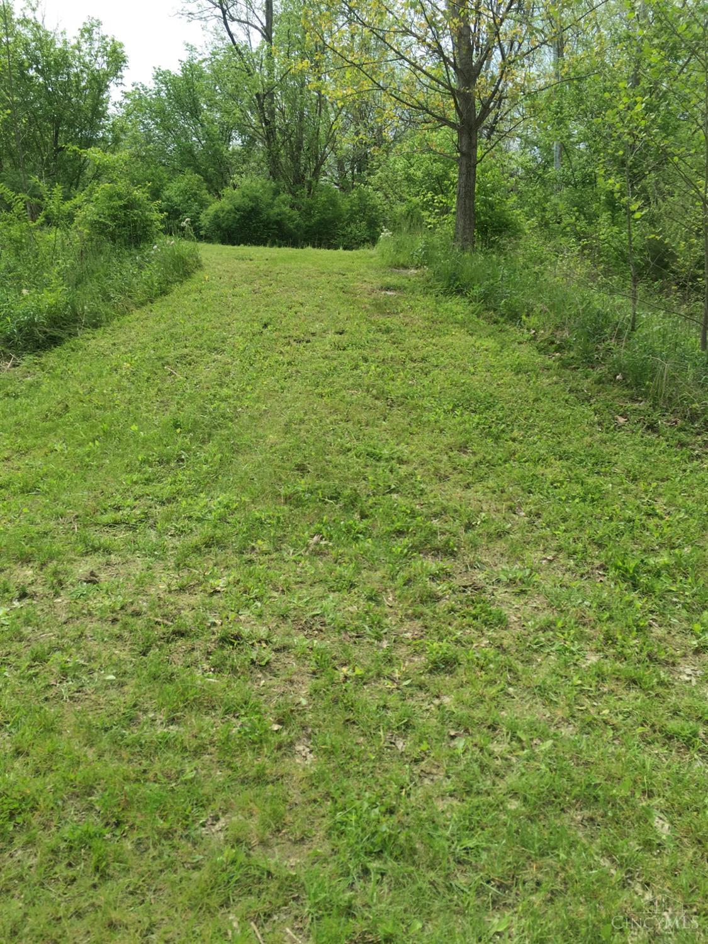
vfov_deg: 61.7
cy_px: 472
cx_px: 354
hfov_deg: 48.2
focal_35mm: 29
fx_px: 791
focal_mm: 4.15
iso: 25
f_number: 2.2
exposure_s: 1/836
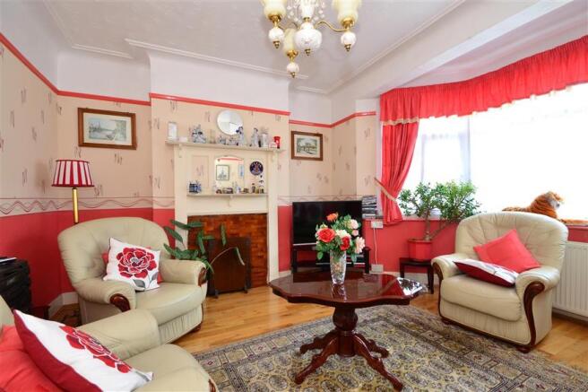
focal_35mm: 15
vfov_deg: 77.3
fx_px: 245
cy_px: 196
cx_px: 294
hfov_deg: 100.4
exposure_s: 1/8
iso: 400
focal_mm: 10
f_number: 13
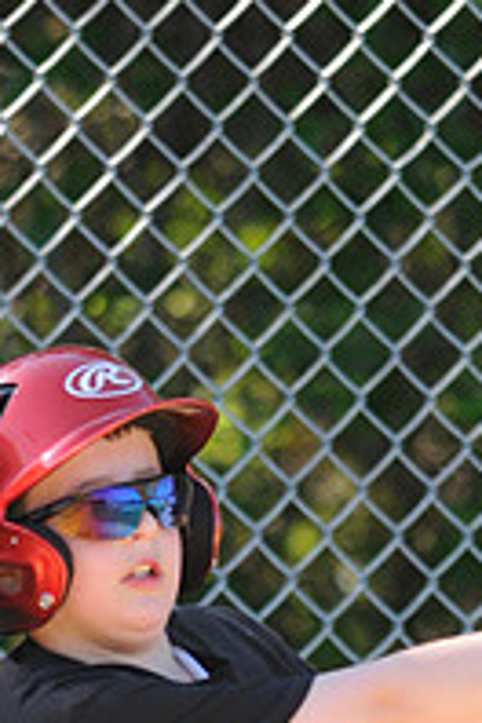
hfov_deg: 1.0
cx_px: 173
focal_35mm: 1316
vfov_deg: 1.6
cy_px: 1022
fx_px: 26428
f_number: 4
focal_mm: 300
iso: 400
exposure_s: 1/640
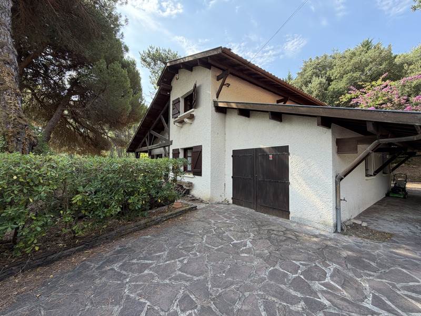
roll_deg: -0.6
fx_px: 170
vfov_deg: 85.7
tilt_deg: +2.3
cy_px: 158
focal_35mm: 14
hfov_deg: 102.1
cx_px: 210
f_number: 2.2
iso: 50
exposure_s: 1/285
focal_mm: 2.22
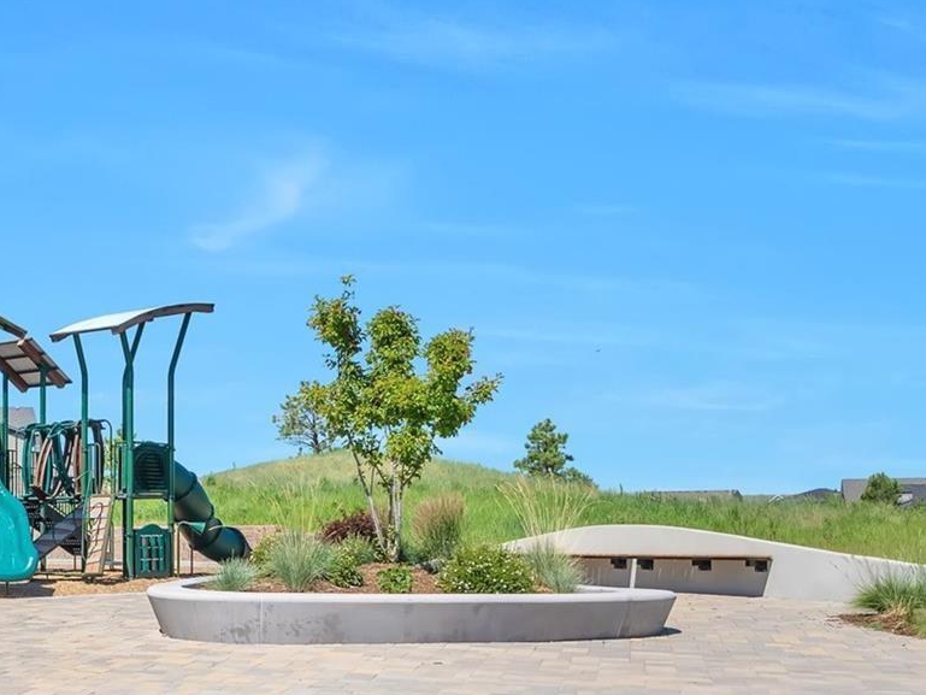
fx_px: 1284
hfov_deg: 36.3
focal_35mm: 48
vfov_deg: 29.8
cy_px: 522
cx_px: 34
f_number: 8
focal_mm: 16
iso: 100
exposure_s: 1/800
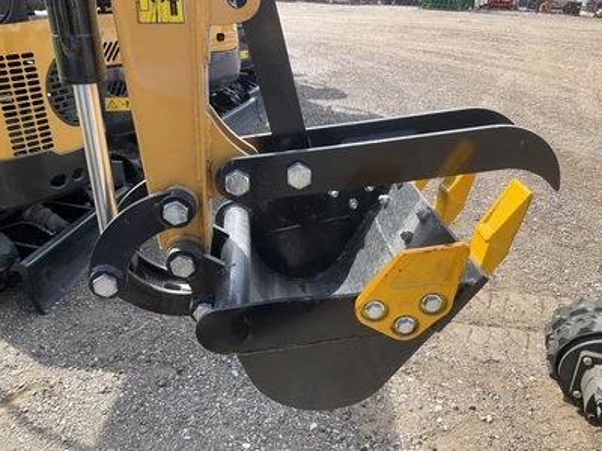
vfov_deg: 48.2
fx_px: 504
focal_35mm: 29
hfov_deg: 61.7
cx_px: 301
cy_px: 226
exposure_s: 1/454
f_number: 1.8
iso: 25
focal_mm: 3
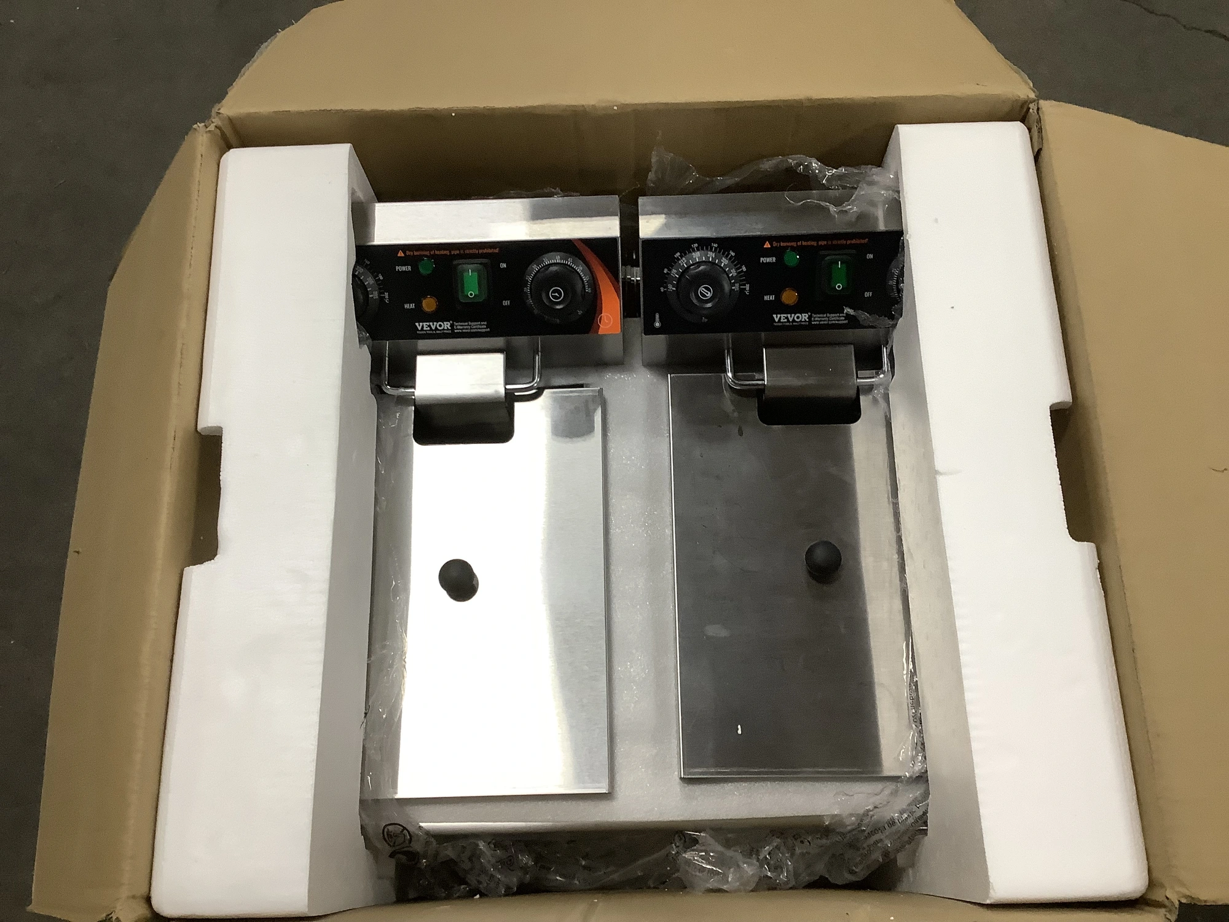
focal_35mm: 31
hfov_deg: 58.4
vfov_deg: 45.4
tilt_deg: -71.7
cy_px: 461
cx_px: 614
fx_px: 1101
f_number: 2.4
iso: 160
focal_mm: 3.3
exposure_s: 1/60
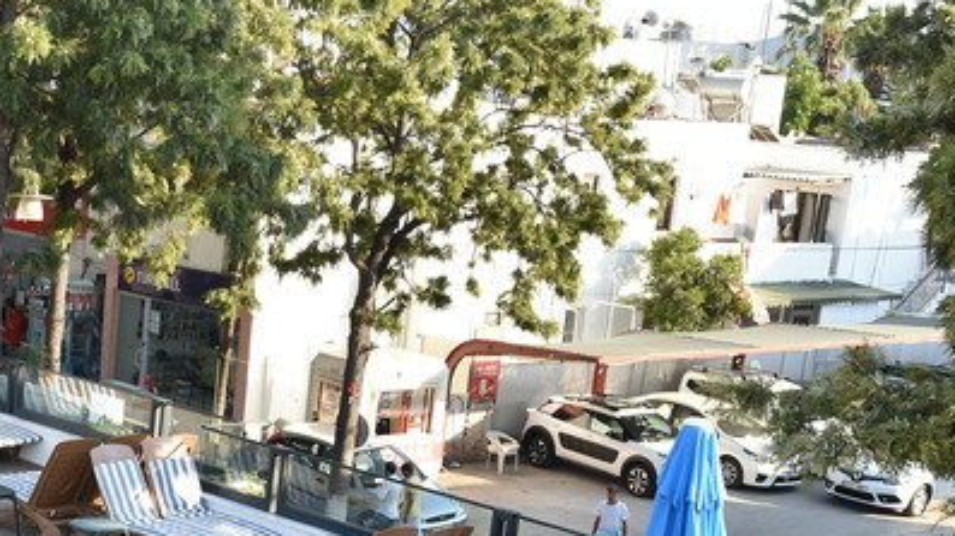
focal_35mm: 74
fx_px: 1873
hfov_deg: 27.4
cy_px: 553
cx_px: 72
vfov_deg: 15.9
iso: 200
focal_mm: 35
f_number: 8
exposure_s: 1/200
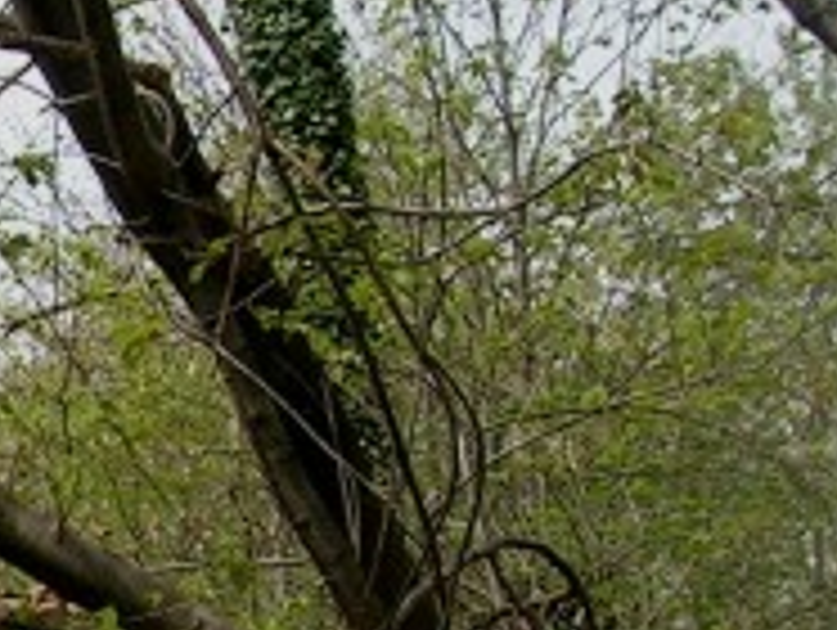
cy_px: 693
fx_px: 3462
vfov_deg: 10.3
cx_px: -576
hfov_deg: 12.8
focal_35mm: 143
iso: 50
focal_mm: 5.4
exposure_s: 1/272
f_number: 4.8
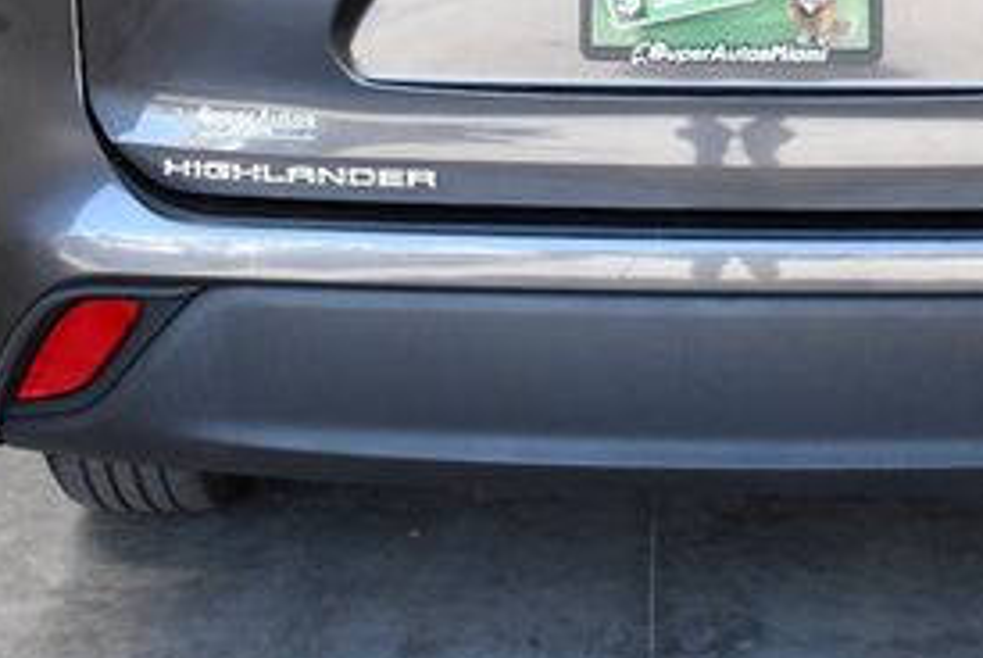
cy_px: -73
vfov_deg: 14.4
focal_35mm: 93
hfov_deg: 21.7
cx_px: 722
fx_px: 2542
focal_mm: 27
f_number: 9
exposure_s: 1/320
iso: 2500
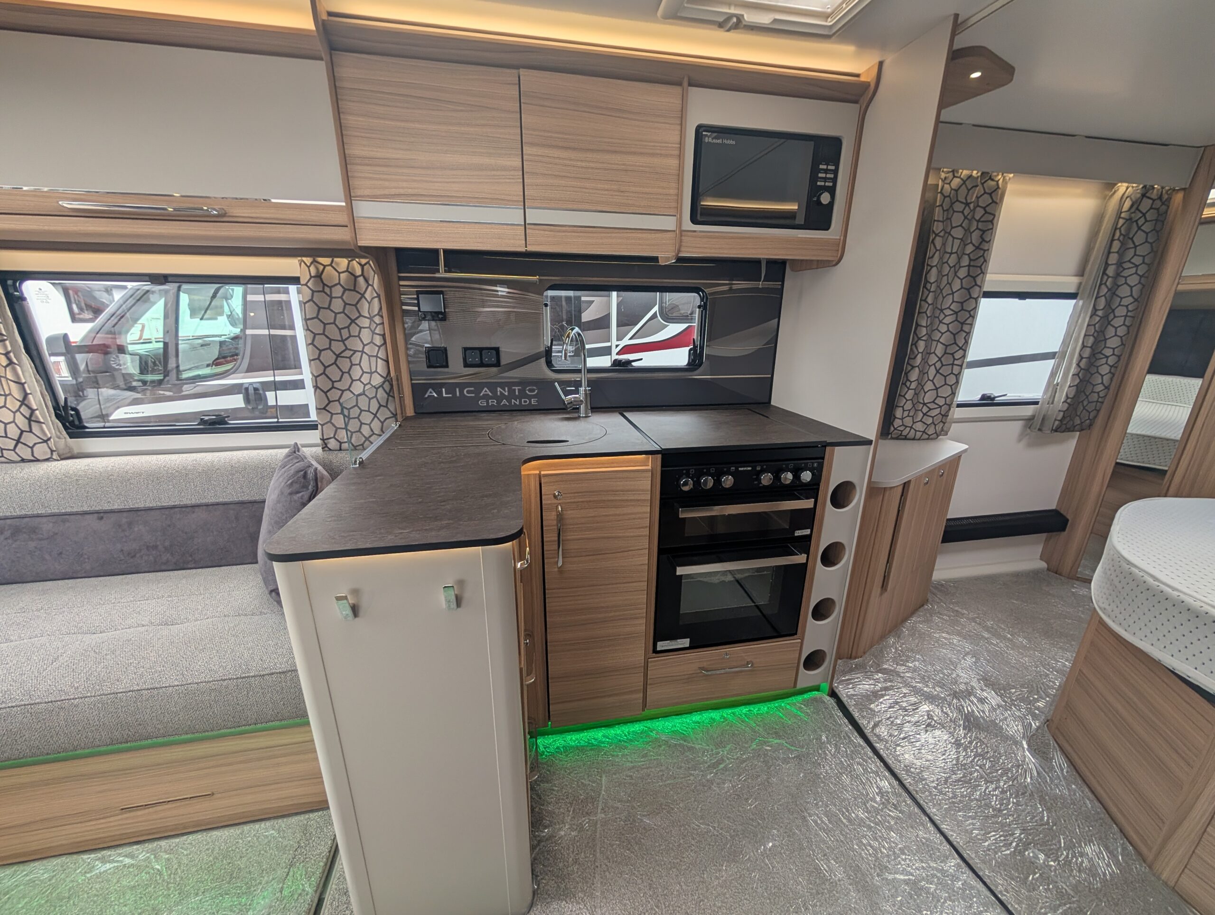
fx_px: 422
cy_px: 458
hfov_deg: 110.5
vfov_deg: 94.6
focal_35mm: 12
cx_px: 608
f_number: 1.7
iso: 48
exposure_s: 1/364
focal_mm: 2.02
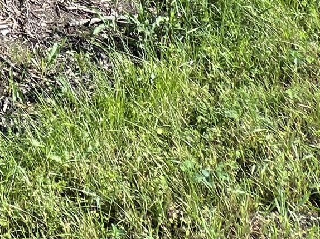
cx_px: -237
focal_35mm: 68
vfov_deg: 14.9
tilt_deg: +4.4
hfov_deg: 20.9
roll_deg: +1.2
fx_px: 628
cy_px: -309
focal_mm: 1.57
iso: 32
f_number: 1.8
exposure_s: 1/280
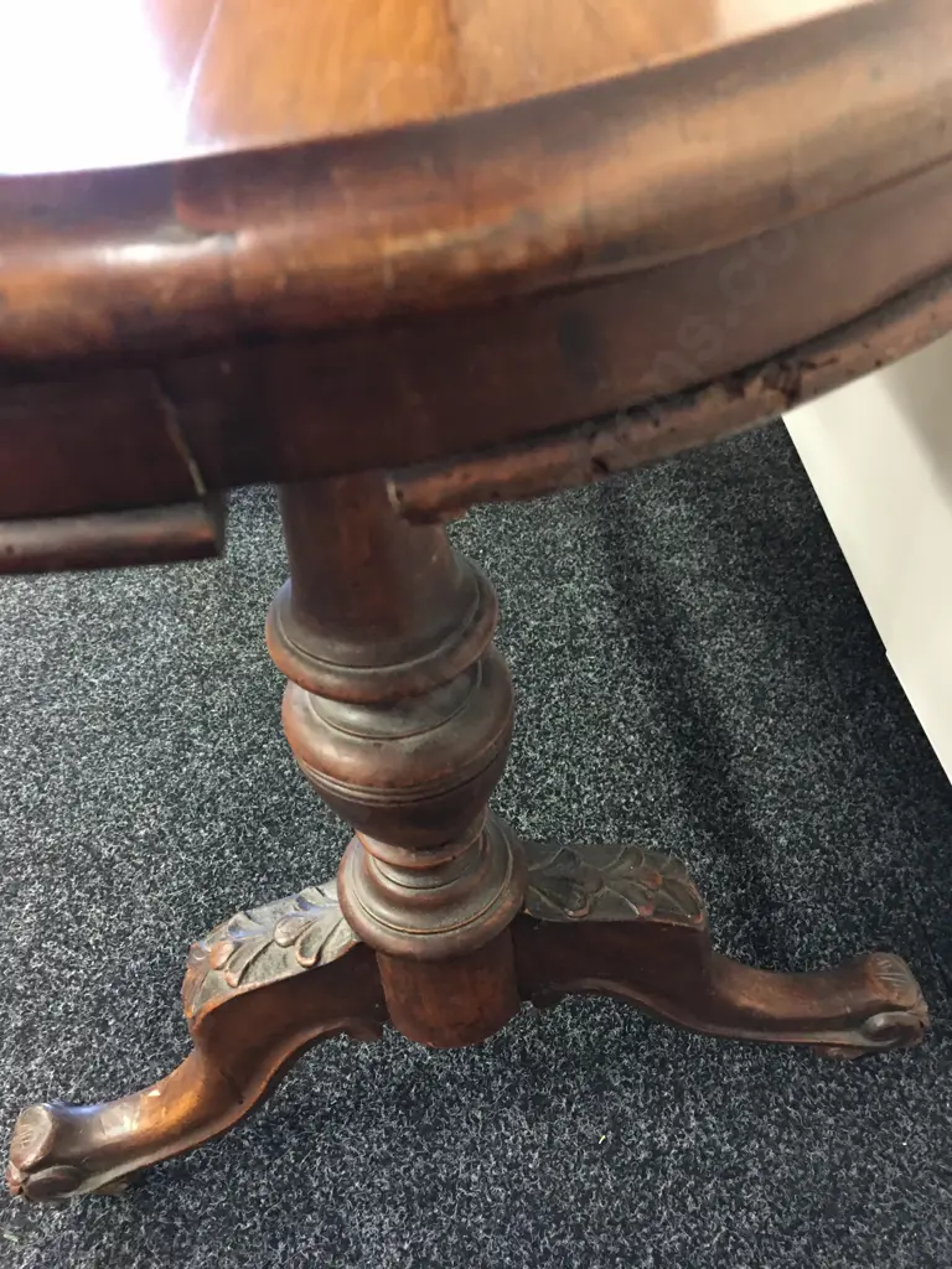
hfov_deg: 48.2
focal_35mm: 29
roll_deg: +4.8
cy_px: 634
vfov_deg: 61.7
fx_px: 1063
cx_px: 476
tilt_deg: -41.4
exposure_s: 1/8
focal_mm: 4.15
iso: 125
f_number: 2.2
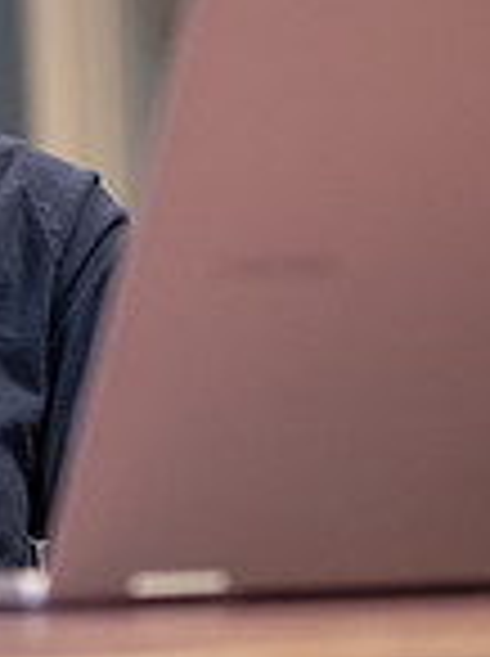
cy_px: 34
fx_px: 6228
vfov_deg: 6.0
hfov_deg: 4.4
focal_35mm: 329
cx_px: -679
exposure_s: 1/200
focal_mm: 86
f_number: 3.2
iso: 2500
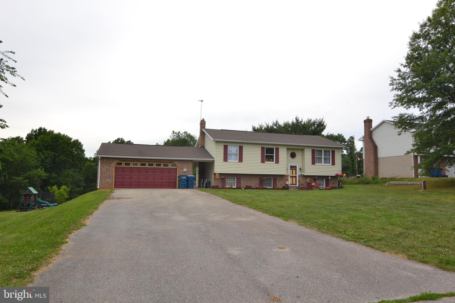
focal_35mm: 24
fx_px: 303
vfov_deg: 53.1
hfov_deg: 73.7
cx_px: 228
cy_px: 152
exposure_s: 1/200
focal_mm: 16
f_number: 8
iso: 100
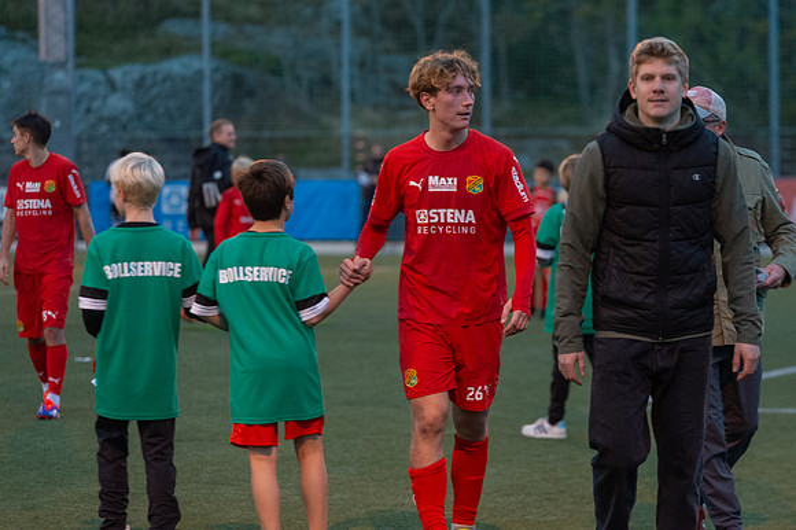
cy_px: 265
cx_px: 398
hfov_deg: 10.3
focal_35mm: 200
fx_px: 4420
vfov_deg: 6.9
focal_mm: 200
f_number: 5
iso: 8000
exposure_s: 1/400
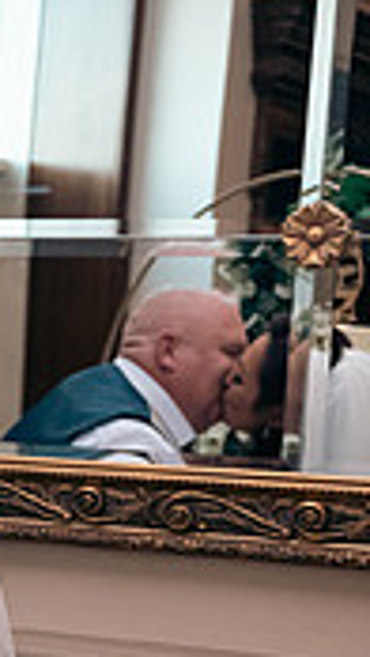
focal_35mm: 122
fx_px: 2126
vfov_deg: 17.2
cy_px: 636
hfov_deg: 9.1
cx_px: -468
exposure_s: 1/160
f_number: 3.5
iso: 1000
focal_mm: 35
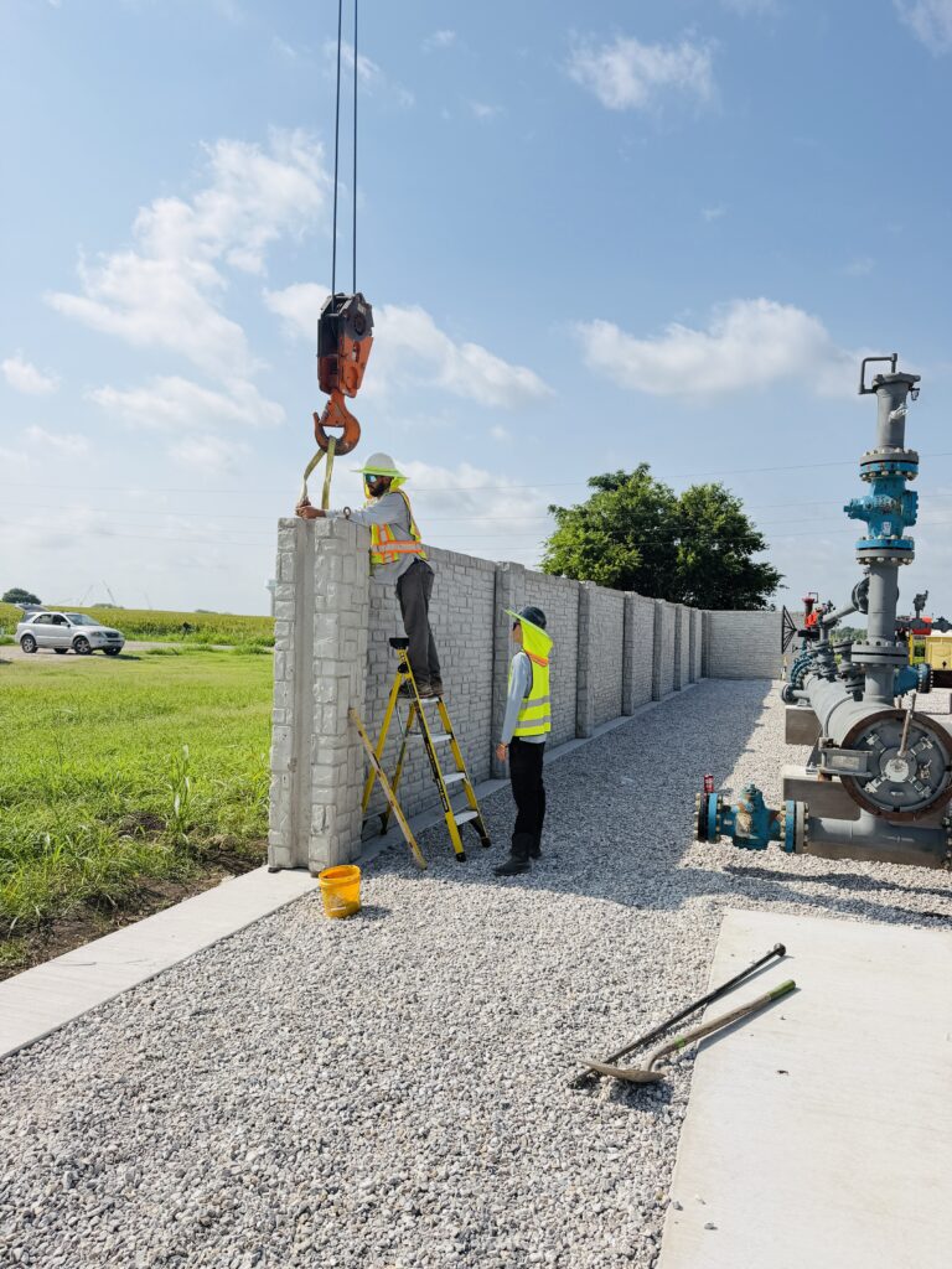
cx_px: 476
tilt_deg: -1.4
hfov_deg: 56.8
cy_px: 634
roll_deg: -1.1
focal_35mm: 24
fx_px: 880
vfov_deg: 71.6
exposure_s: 1/3759
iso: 80
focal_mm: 6.76
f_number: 1.78
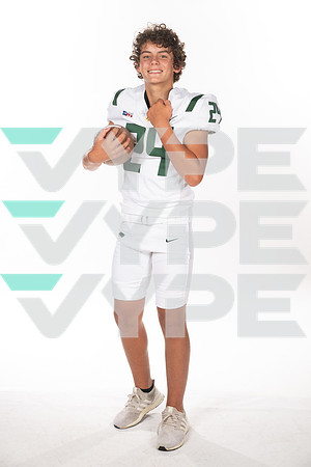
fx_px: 726
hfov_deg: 24.2
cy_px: 234
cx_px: 156
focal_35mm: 56
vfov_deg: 35.6
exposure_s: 1/400
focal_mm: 56
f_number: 8
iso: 640
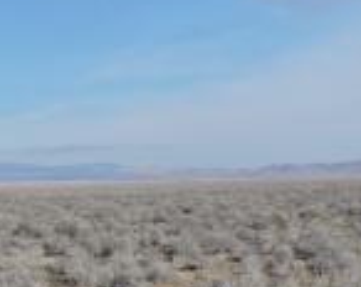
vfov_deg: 14.8
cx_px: -282
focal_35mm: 103
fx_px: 1098
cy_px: 203
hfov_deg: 16.0
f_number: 4.2
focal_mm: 4.3
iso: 100
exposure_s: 1/1000
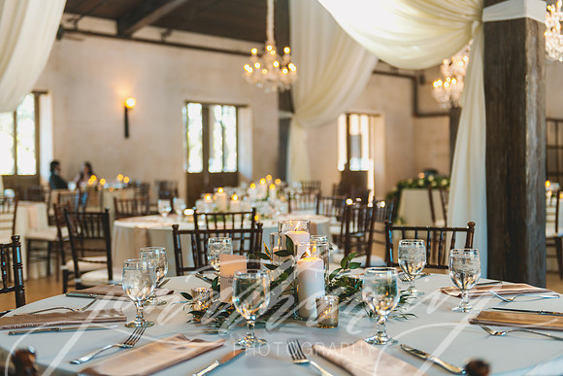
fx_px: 762
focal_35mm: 49
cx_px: 279
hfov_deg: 40.5
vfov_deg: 27.7
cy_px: 188
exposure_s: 1/80
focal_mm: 48
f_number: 2.8
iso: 400
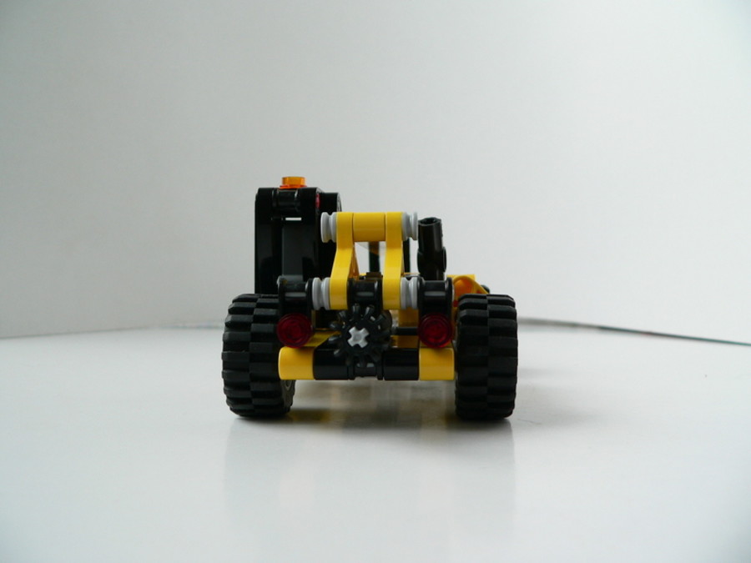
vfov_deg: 39.7
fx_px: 781
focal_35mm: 36
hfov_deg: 51.4
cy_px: 282
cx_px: 376
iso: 80
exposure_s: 1/100
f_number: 2.8
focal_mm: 6
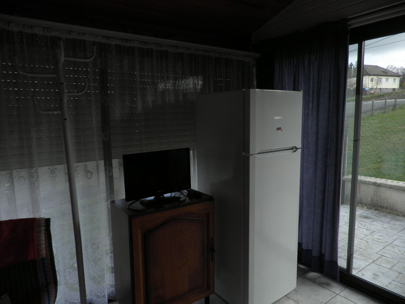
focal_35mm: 24
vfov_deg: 56.8
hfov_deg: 71.6
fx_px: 281
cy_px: 152
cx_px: 202
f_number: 3.3
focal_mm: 4.3
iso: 64
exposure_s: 1/250
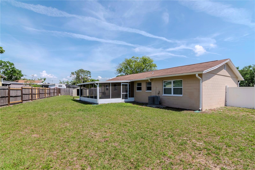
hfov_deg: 95.0
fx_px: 117
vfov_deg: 72.0
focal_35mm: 16
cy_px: 85
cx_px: 128
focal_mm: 11
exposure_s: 1/1600
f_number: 9
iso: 640
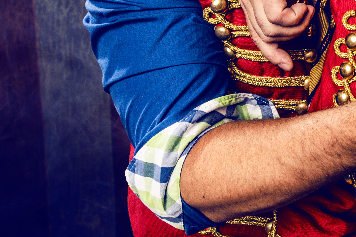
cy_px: -13
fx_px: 445
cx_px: 303
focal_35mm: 45
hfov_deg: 41.0
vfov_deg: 27.7
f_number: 11
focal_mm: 18
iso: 100
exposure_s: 1/160
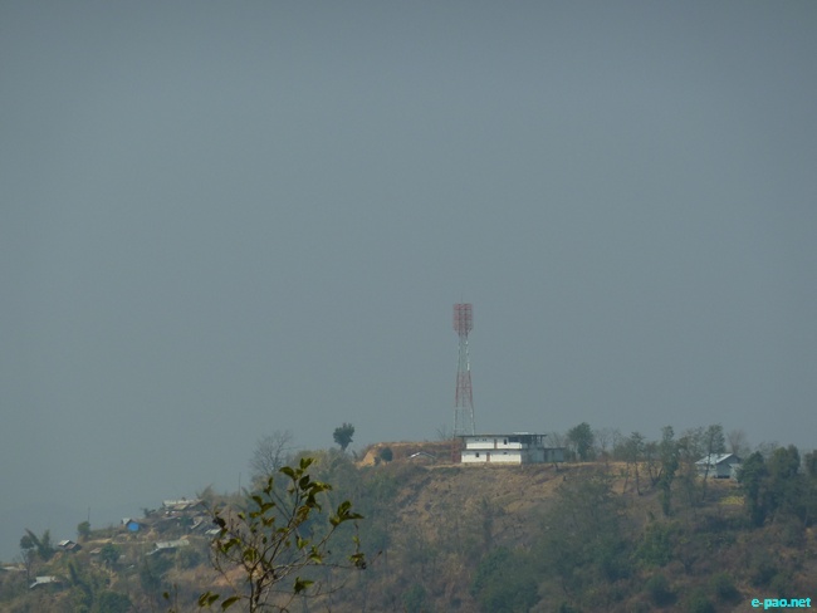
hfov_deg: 7.6
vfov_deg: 5.7
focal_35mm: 260
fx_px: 6139
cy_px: 306
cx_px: 408
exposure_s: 1/800
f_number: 5.6
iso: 80
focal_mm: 42.6
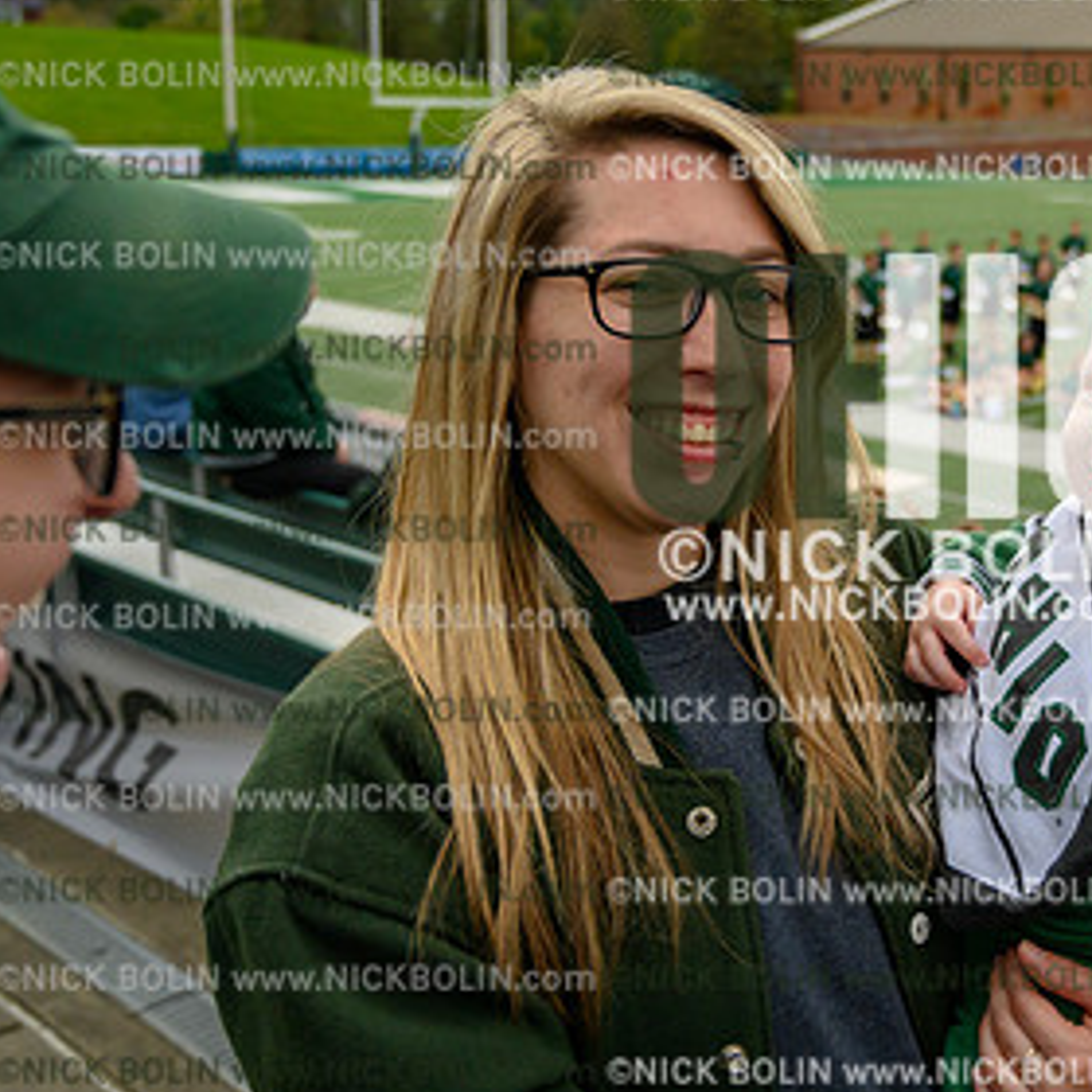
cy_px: 439
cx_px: 905
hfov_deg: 32.3
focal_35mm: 51
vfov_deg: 33.3
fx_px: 1820
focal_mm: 29
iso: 2000
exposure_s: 1/800
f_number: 4
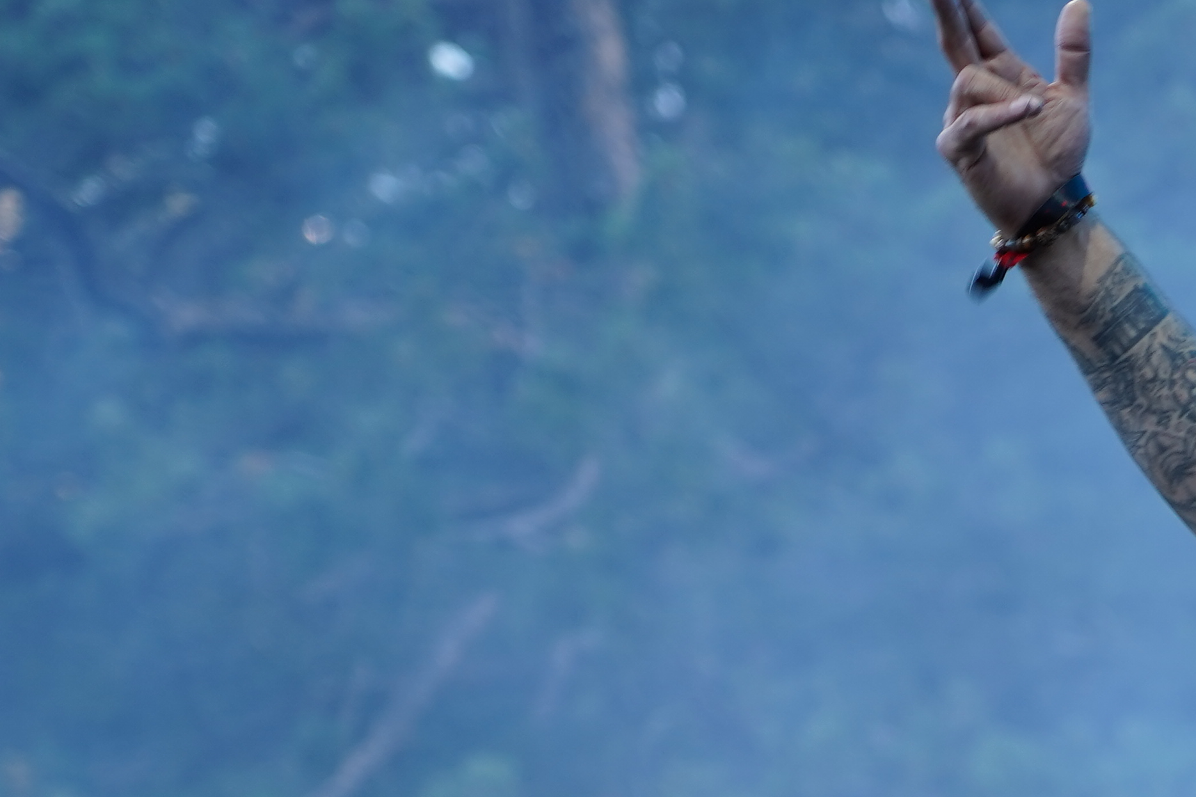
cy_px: 1051
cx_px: 1336
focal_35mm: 337
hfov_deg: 6.1
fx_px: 11195
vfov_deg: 4.1
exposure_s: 1/125
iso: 200
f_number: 4
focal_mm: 105
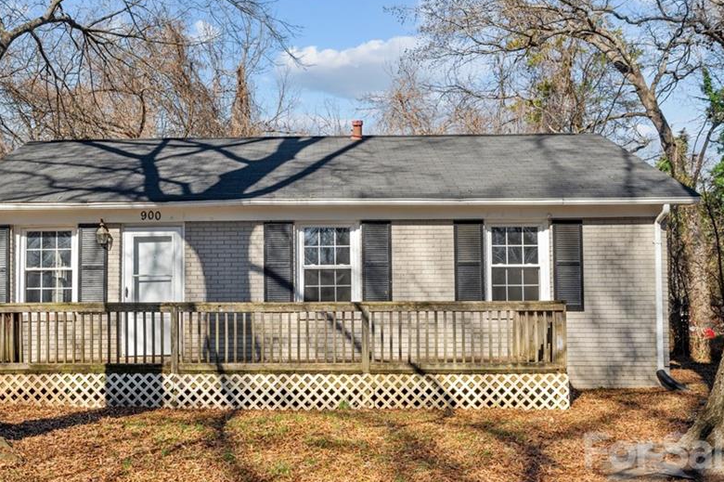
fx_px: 844
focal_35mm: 42
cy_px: 250
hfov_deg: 46.2
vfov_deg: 31.8
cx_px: 295
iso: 100
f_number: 8
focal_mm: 32
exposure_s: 1/160
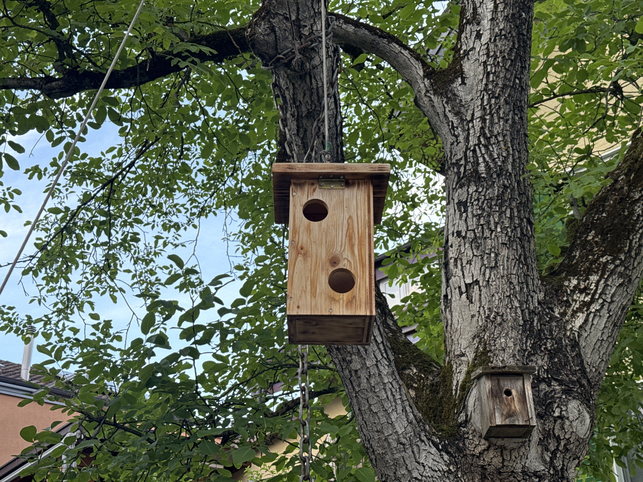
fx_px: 892
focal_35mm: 48
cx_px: 322
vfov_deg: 30.3
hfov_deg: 39.7
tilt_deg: +26.0
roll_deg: +0.9
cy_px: 241
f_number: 1.78
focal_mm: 6.76
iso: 64
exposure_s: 1/121
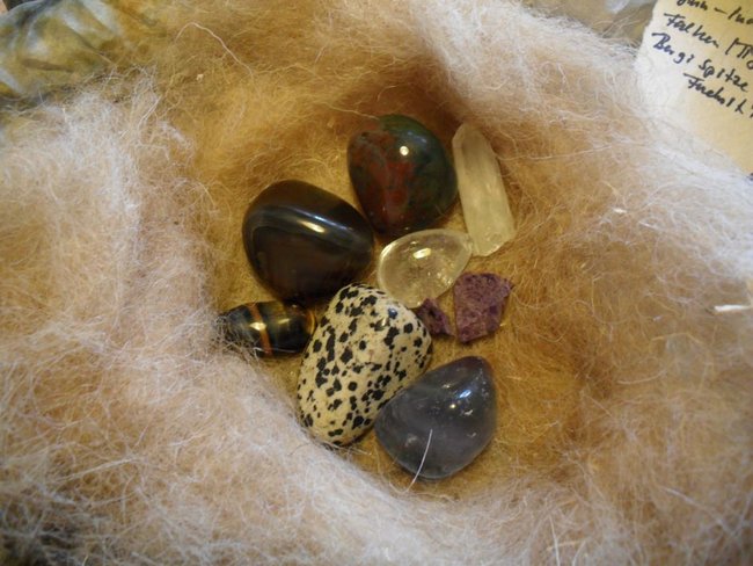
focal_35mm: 35
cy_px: 283
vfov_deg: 40.7
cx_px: 376
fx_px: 762
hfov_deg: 52.6
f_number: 3.2
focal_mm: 6.3
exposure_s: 1/4
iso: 200
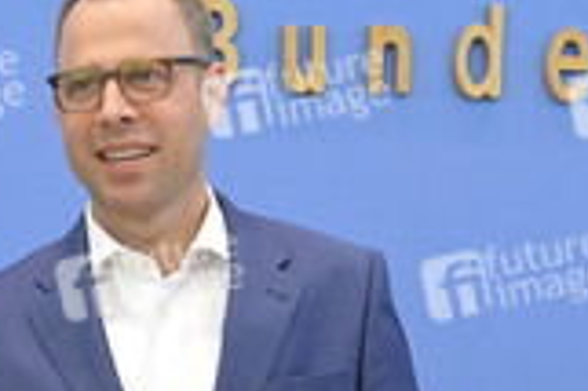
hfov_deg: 16.5
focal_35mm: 118
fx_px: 1925
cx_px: -166
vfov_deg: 11.5
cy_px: 369
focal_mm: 42
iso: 4000
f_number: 5.6
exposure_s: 1/400
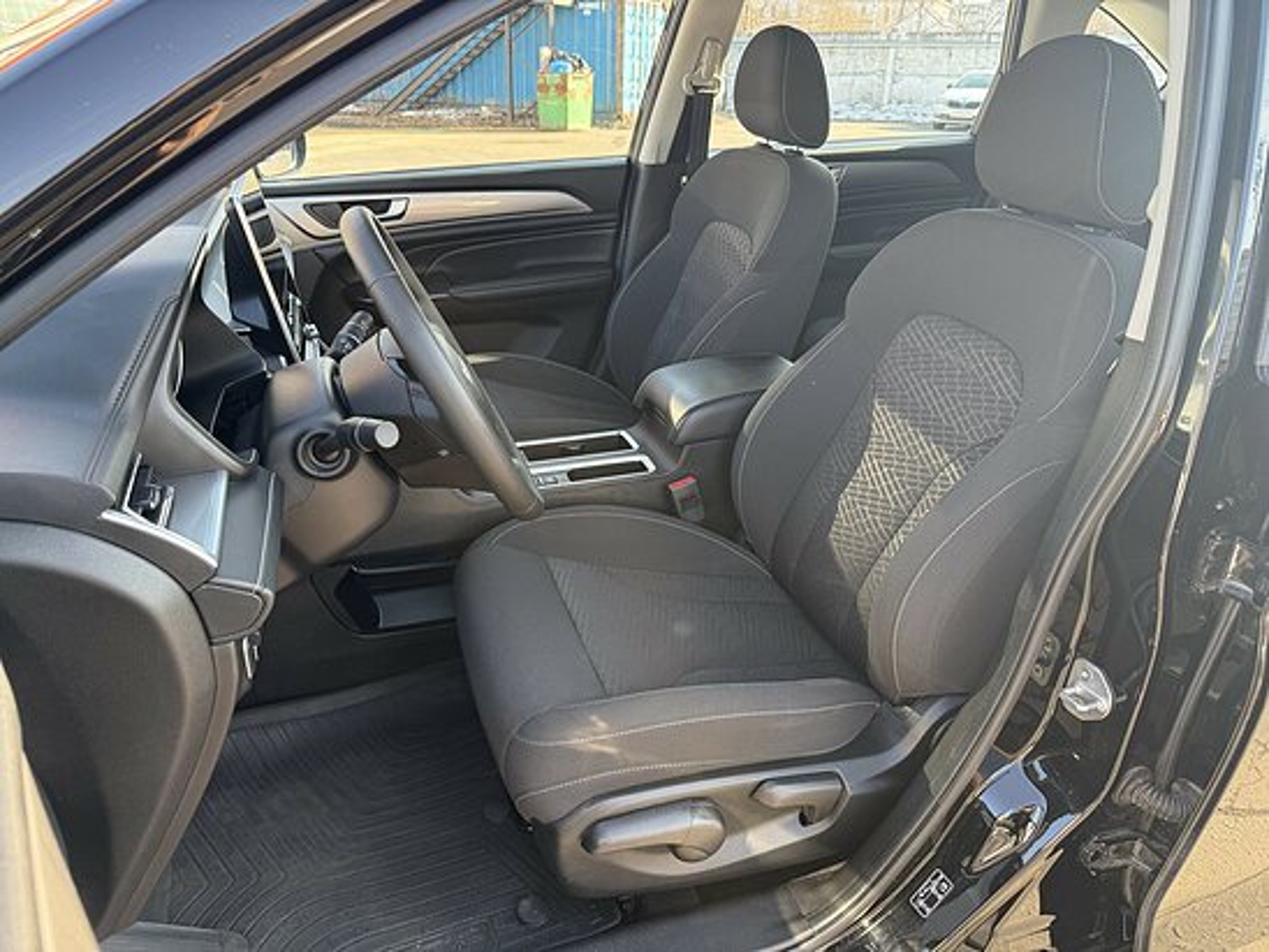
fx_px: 880
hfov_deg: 71.6
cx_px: 634
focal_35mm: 24
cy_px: 476
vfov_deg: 56.8
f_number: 1.78
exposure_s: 1/229
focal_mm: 6.76
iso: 100
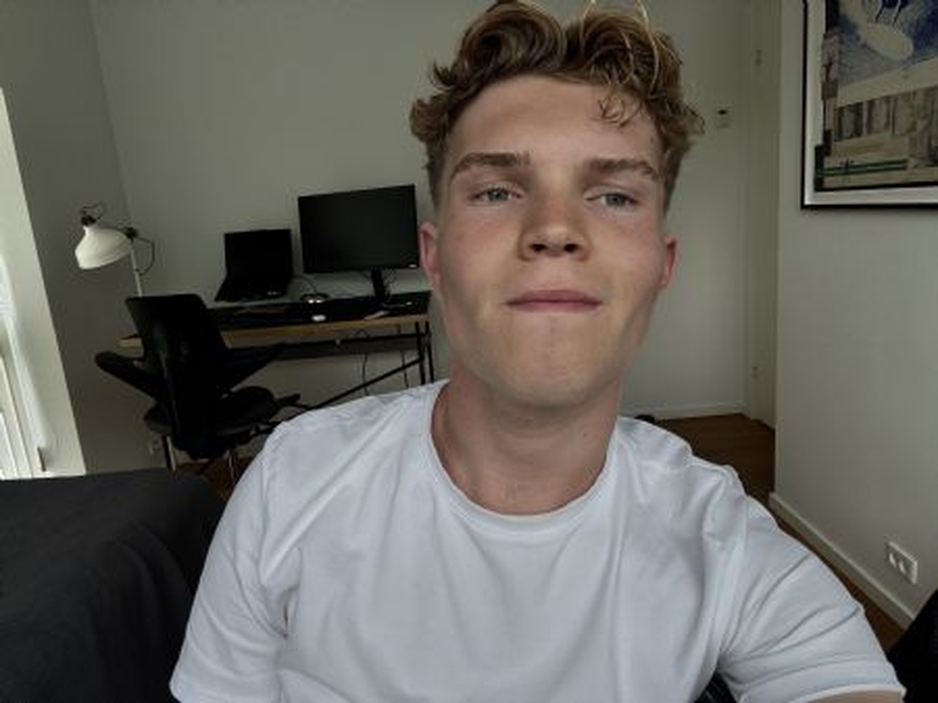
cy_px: 352
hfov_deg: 74.0
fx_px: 623
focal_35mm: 23
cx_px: 469
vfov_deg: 58.8
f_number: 1.9
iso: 40
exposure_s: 1/151
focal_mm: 2.69
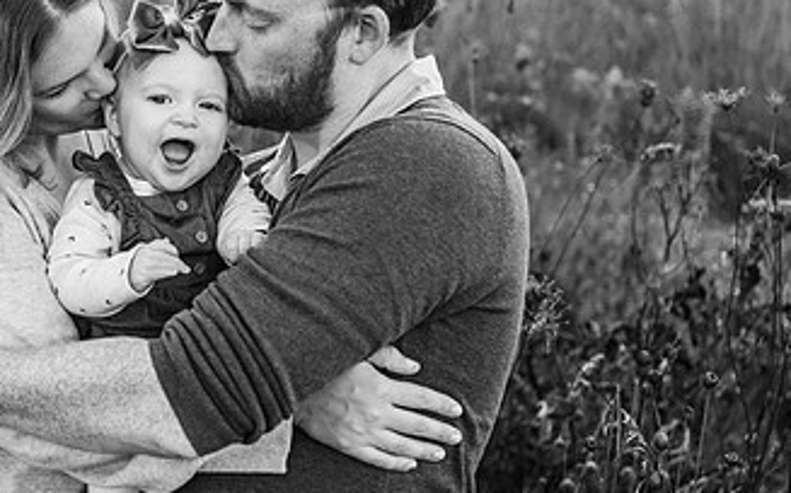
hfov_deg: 29.6
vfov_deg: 19.4
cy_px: 243
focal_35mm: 67
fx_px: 1444
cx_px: 109
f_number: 2.8
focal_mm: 37
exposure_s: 1/640
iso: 640
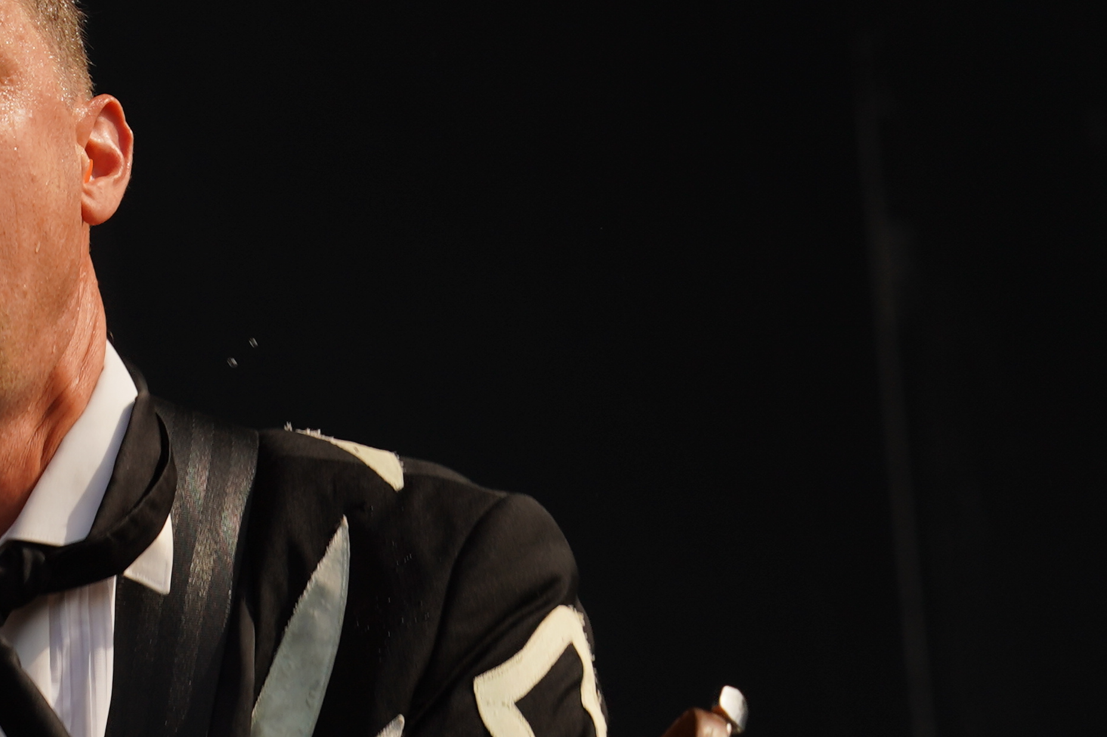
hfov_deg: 6.2
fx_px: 10238
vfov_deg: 4.1
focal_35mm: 333
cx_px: 218
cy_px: 863
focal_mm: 103
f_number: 7.1
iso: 100
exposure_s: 1/400
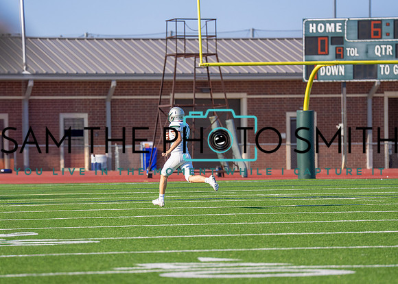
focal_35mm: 281
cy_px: 157
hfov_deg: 7.2
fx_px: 3170
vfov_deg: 5.1
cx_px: 199
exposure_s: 1/2500
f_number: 2.8
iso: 125
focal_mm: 200
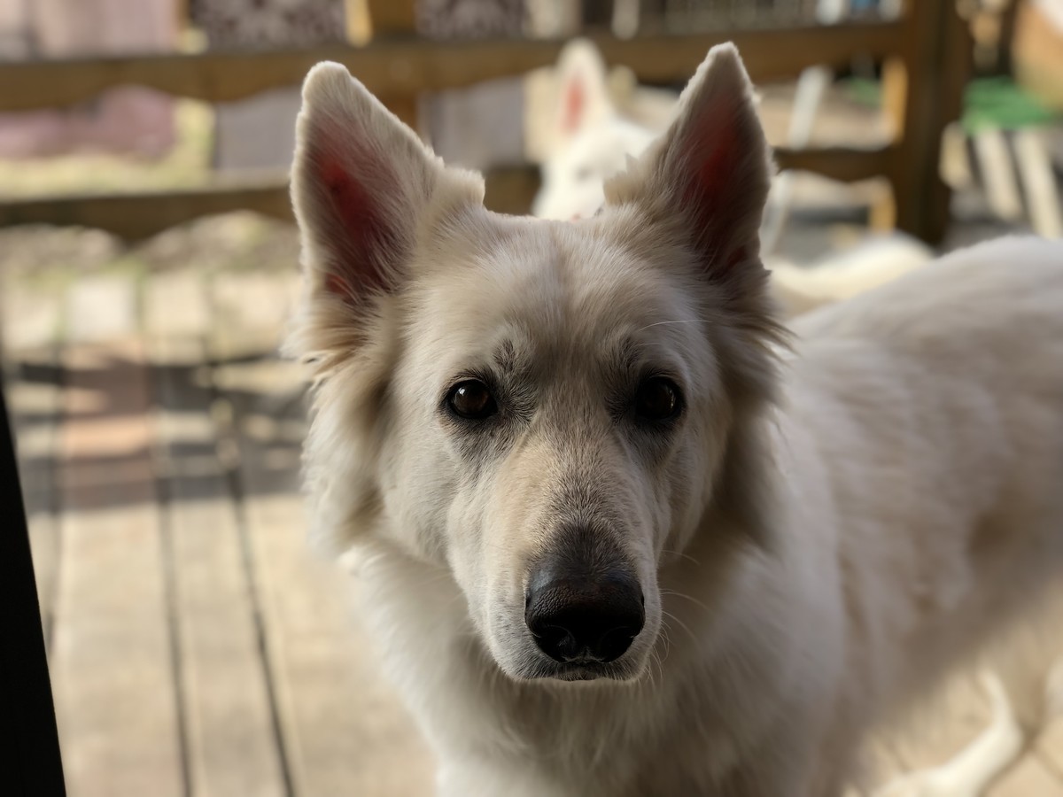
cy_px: 398
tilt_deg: -23.9
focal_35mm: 52
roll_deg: -0.2
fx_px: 1597
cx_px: 532
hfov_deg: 36.8
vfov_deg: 28.0
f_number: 2.4
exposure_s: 1/296
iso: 16
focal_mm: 6
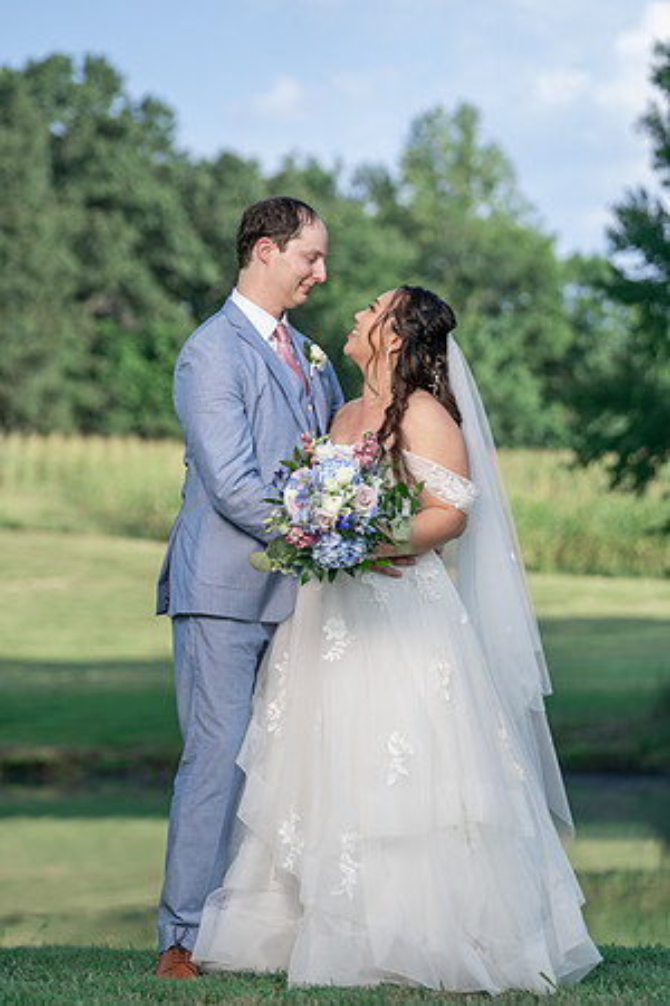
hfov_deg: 10.1
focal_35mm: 136
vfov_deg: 15.1
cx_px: 335
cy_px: 503
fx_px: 3796
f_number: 4
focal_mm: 136
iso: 64
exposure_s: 1/250
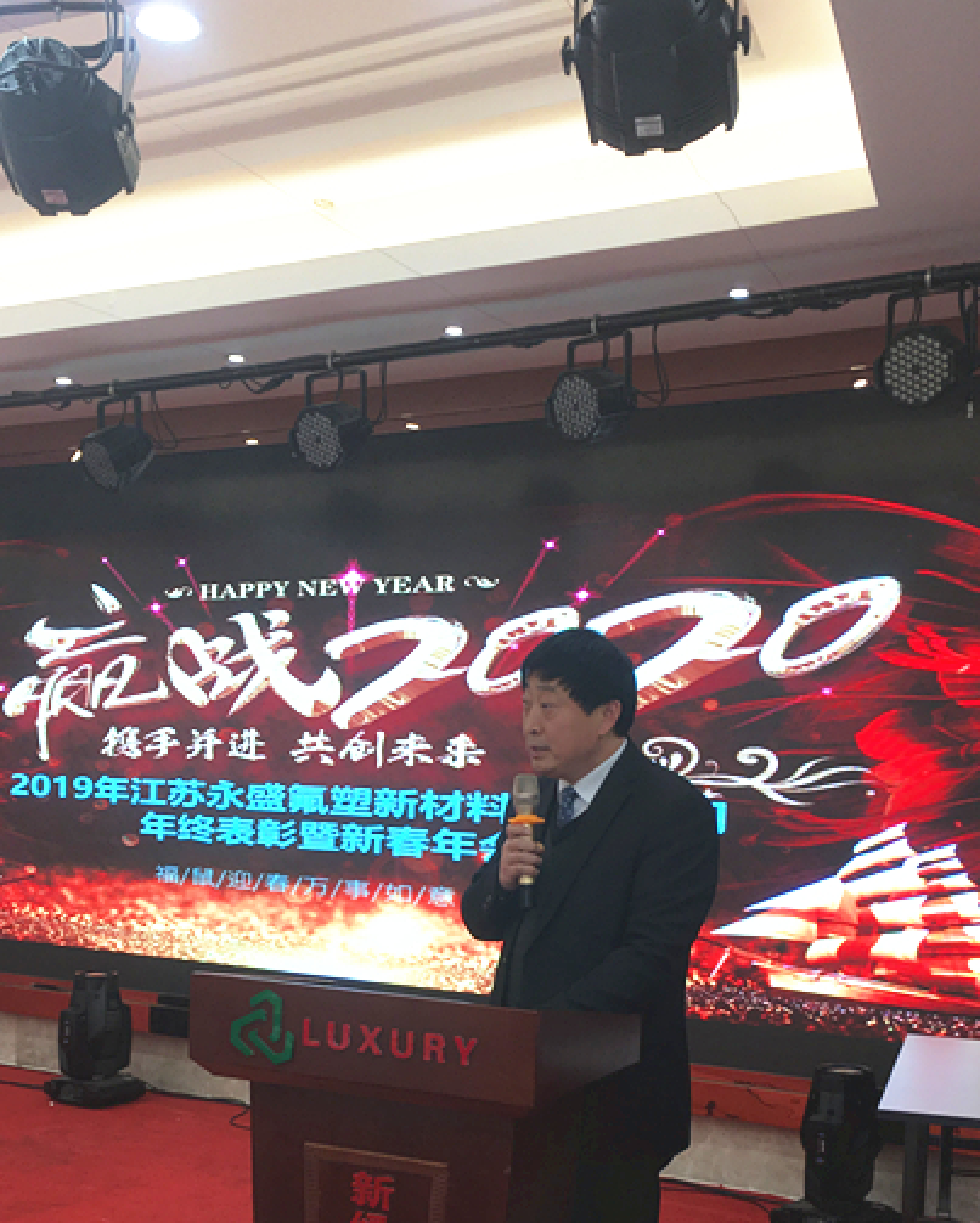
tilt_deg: -4.8
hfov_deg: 33.4
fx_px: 1630
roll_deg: -1.9
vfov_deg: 39.9
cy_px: 924
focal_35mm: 45
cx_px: 428
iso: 32
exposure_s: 1/50
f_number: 2.2
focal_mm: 4.15
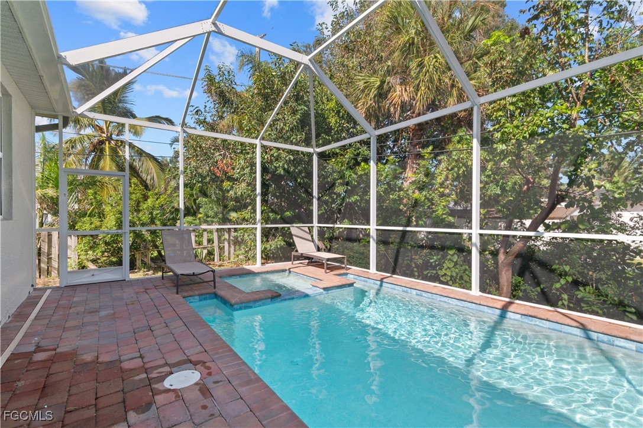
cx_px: 322
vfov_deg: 73.7
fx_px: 286
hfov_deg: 96.8
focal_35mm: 16
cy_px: 214
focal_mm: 16
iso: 320
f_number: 10
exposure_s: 1/50
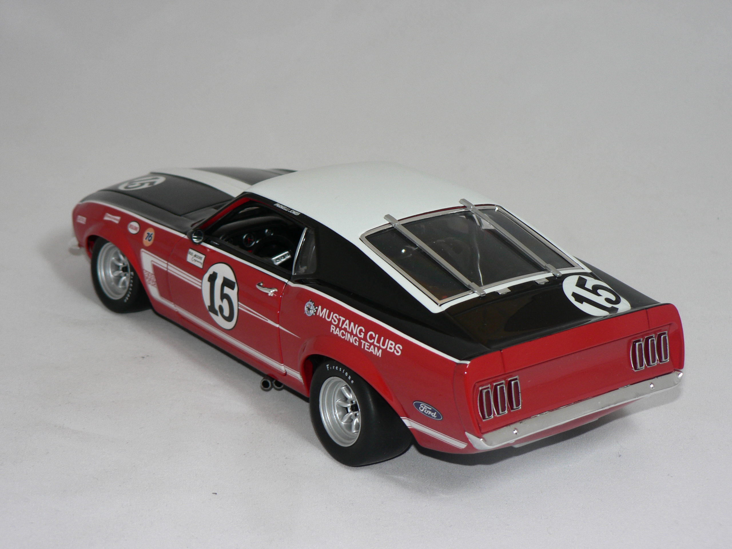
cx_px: 366
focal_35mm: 71
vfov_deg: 20.7
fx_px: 1501
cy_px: 274
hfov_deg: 27.4
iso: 80
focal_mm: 11.8
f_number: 3.2
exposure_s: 1/60
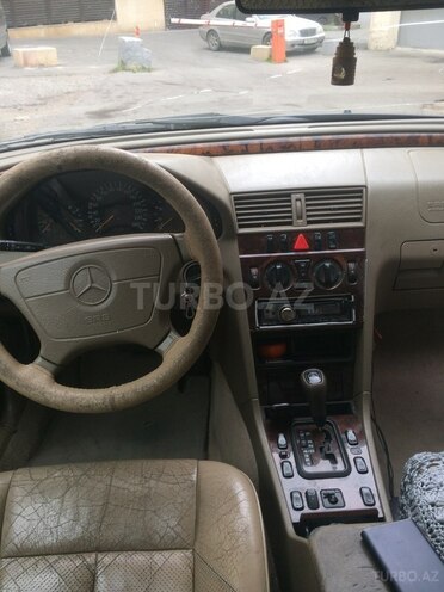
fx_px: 496
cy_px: 296
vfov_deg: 61.7
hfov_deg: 48.2
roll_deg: +1.4
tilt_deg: -34.2
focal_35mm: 29
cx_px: 222
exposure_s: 1/100
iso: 50
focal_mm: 4.15
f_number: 2.2
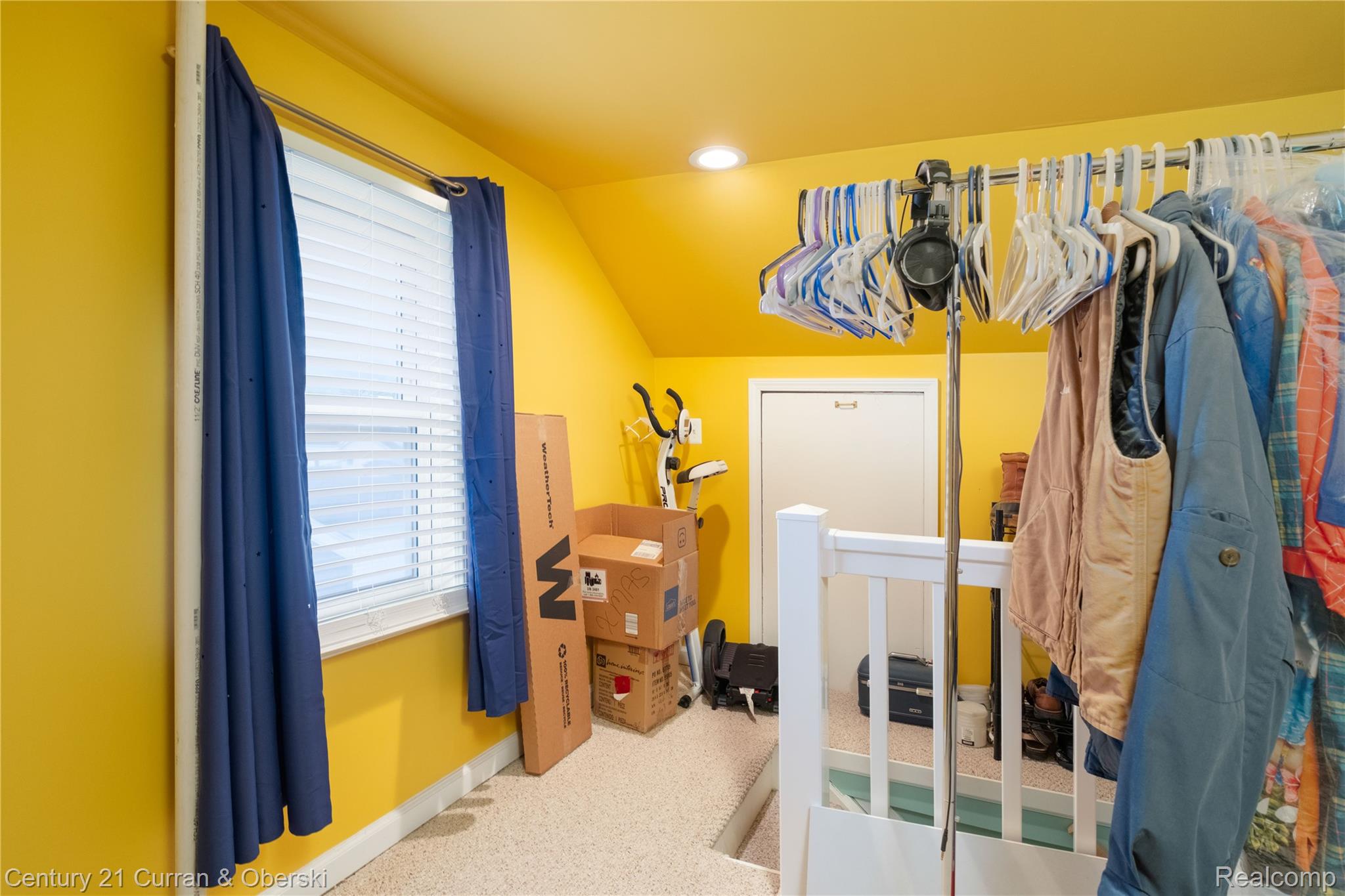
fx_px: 672
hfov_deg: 90.0
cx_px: 672
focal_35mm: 18
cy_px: 448
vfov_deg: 67.4
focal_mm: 12
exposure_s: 1/60
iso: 800
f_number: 5.6
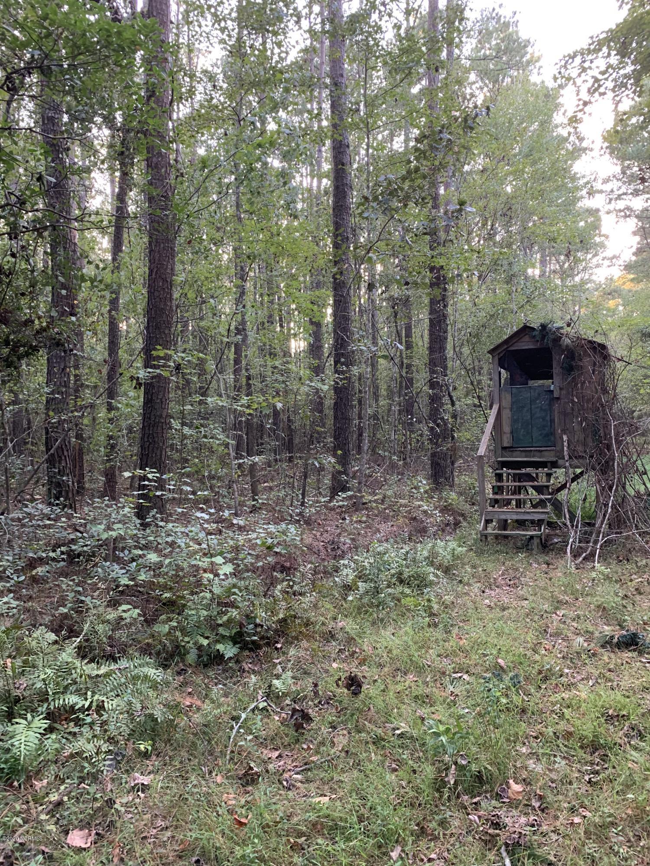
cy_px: 433
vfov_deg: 67.3
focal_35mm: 26
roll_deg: +0.7
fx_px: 651
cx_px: 325
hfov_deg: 53.1
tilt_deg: +2.6
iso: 200
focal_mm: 4.25
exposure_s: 1/60
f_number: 1.8
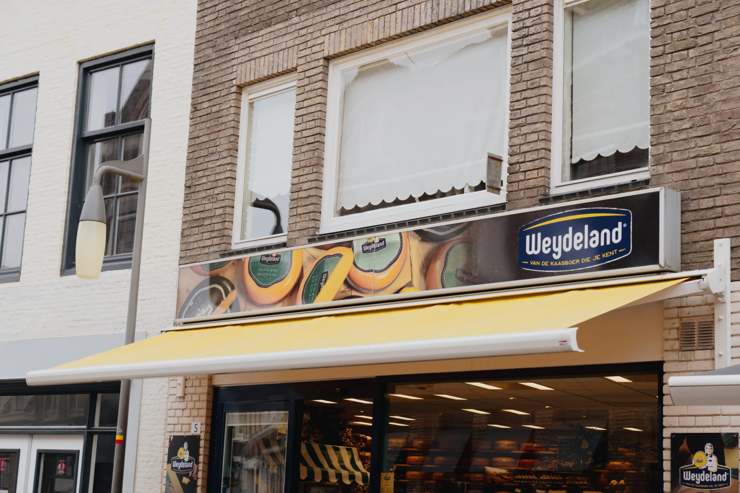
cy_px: 246
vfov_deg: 22.3
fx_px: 1254
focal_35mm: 61
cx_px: 370
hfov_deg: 32.9
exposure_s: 1/800
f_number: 4.5
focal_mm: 61
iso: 800
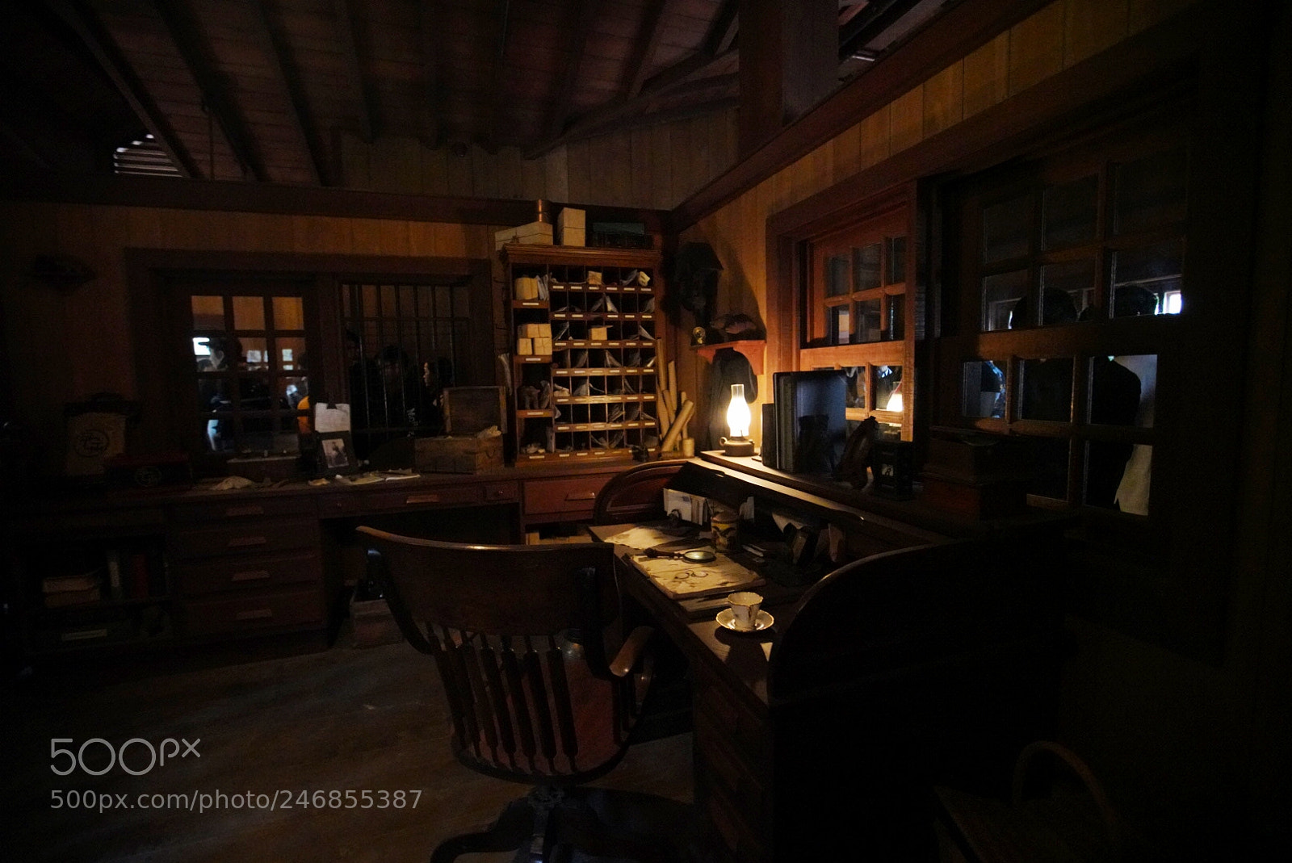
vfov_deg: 73.8
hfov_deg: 96.7
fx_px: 575
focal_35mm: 16
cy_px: 432
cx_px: 646
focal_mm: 16
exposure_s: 1/80
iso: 12800
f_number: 2.8
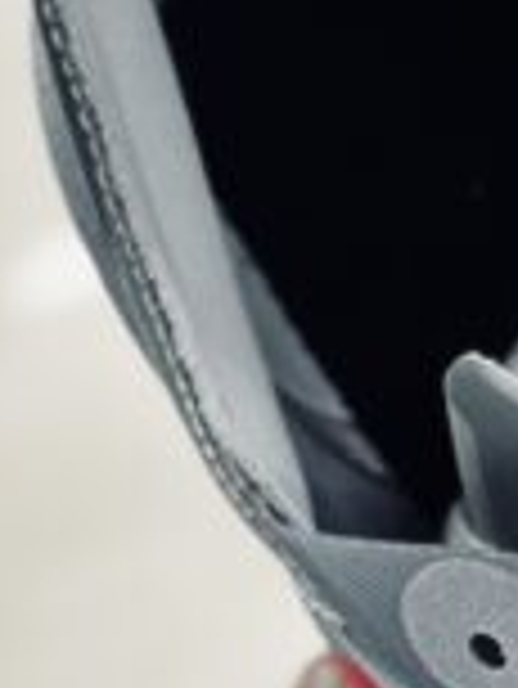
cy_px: 794
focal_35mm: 293
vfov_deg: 6.7
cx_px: 1167
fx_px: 5838
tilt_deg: -57.5
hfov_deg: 5.0
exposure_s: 1/100
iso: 64
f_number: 1.78
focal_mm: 6.86
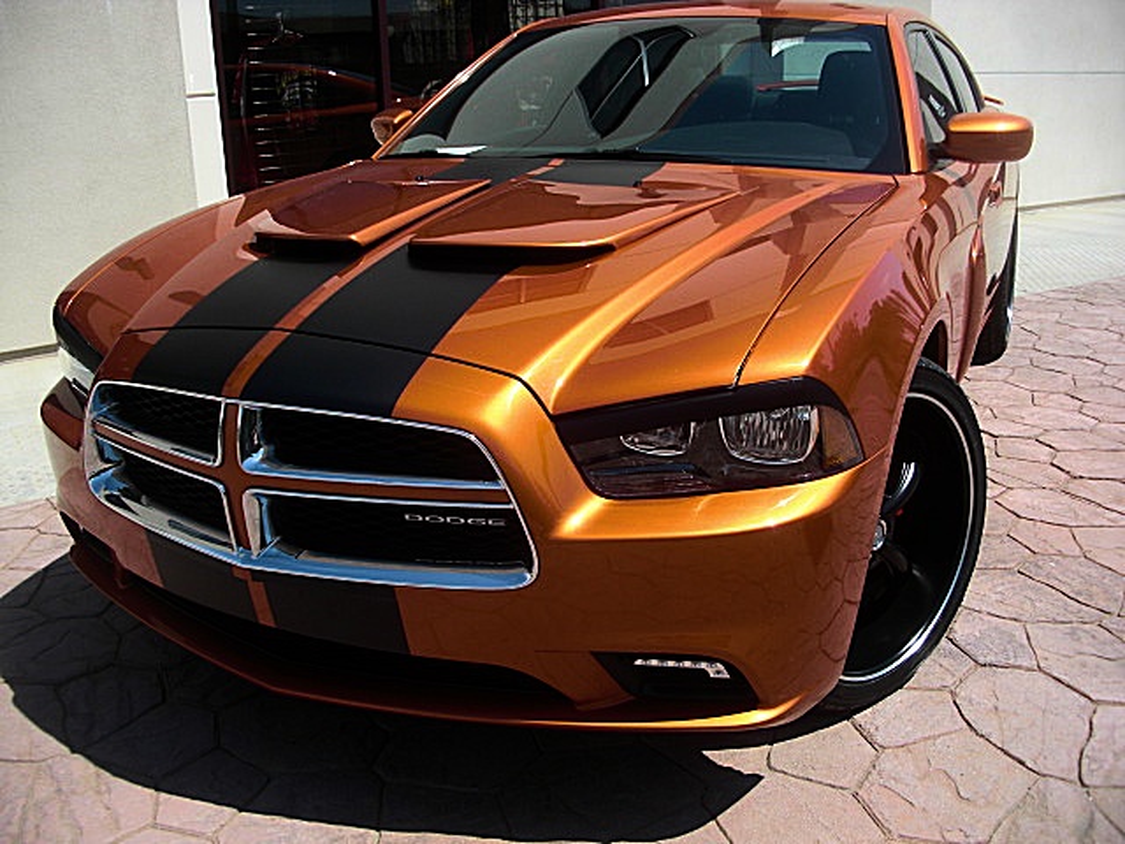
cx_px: 562
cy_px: 422
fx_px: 1170
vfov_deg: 39.7
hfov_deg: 51.4
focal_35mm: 36
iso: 50
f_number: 2.8
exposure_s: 1/800
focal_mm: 6.3
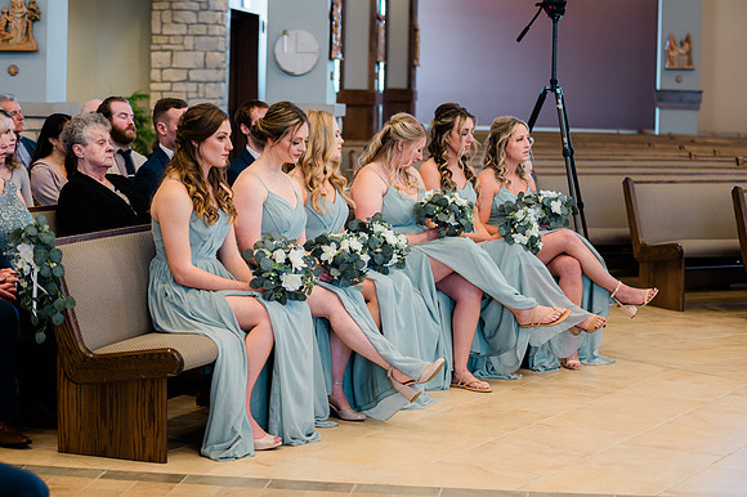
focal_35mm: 83
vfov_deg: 16.4
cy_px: 248
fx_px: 1726
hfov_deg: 24.4
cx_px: 374
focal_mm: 78
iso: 1000
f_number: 2.8
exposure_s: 1/250
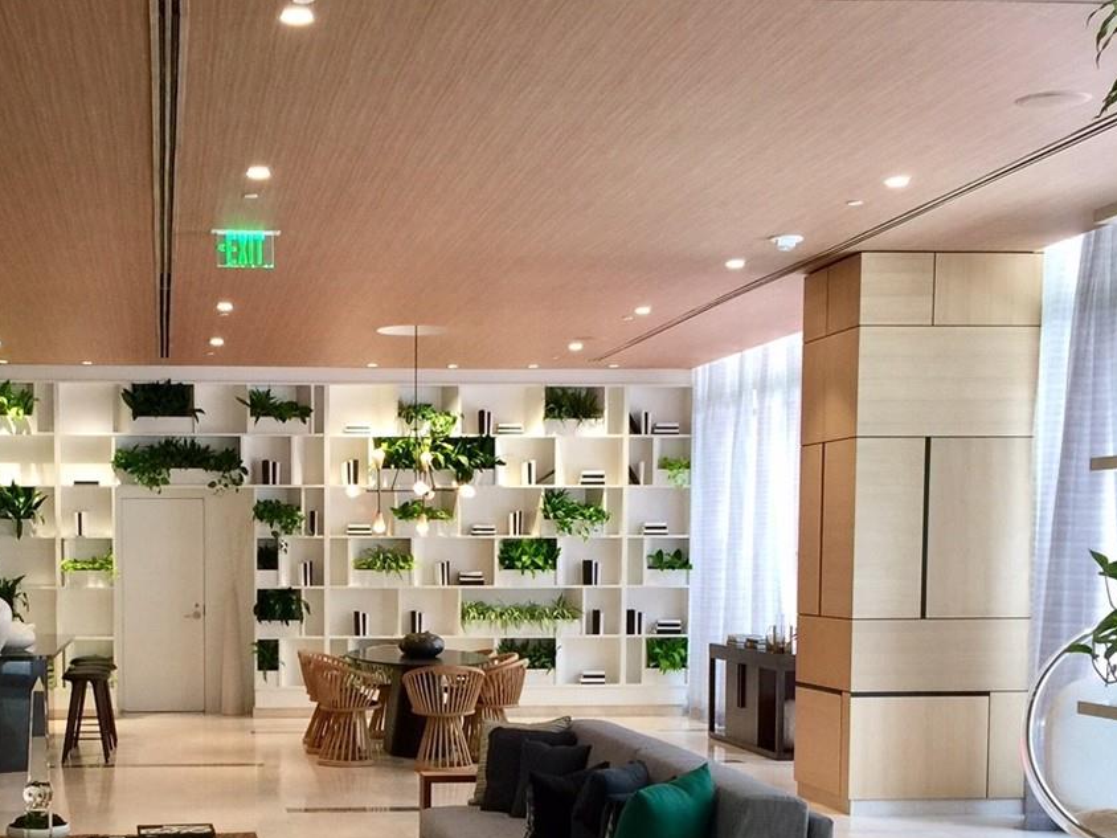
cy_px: 707
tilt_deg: -5.5
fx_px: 1775
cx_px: 330
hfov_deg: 34.4
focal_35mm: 55
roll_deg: -1.8
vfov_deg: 25.9
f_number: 2.2
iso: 32
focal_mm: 4.15
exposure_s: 1/15
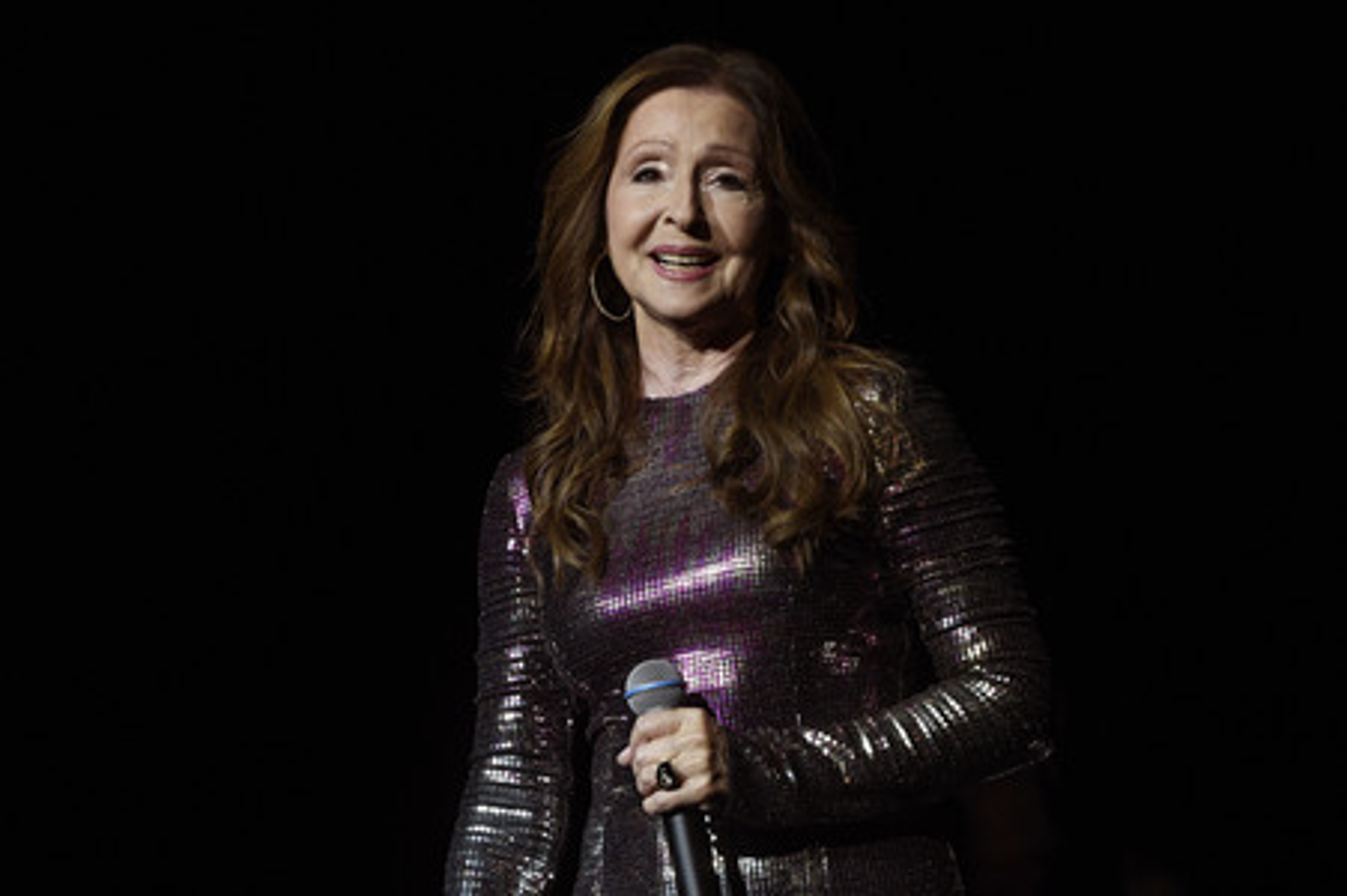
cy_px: 448
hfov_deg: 12.1
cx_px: 674
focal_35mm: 170
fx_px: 6356
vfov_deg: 8.1
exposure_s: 1/640
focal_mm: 170
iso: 1250
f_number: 5.6
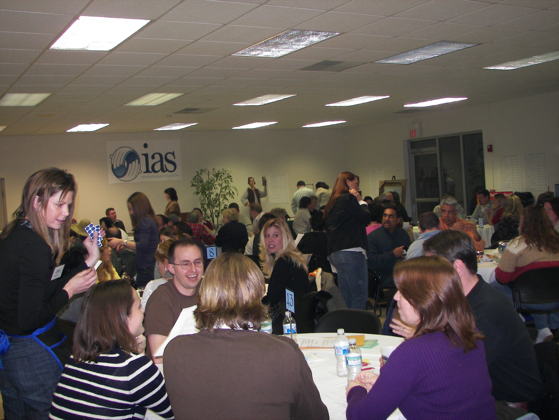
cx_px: 280
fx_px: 678
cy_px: 210
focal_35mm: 42
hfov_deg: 44.8
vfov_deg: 34.3
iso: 100
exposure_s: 1/30
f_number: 2.8
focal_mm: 6.9
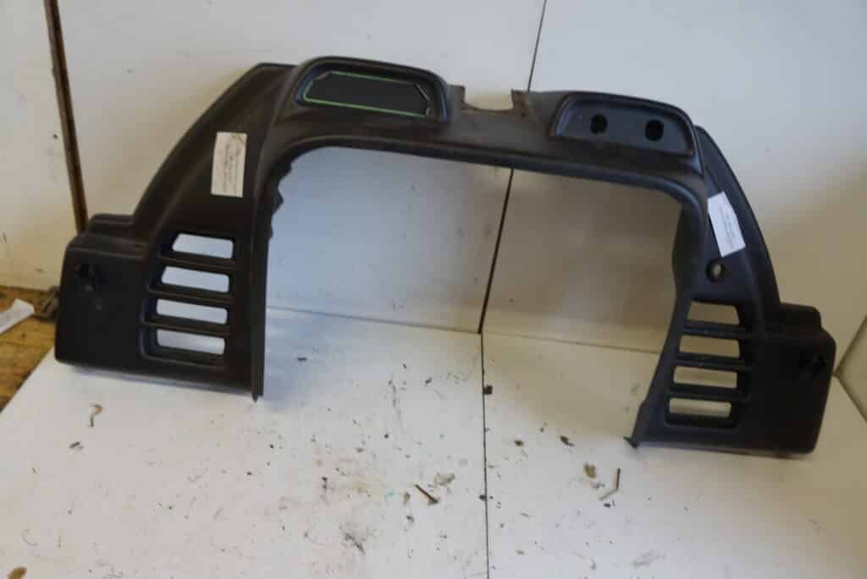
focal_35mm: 27
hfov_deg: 67.4
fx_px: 650
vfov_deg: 47.9
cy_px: 290
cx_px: 434
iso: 500
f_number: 3.5
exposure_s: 1/60
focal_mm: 18
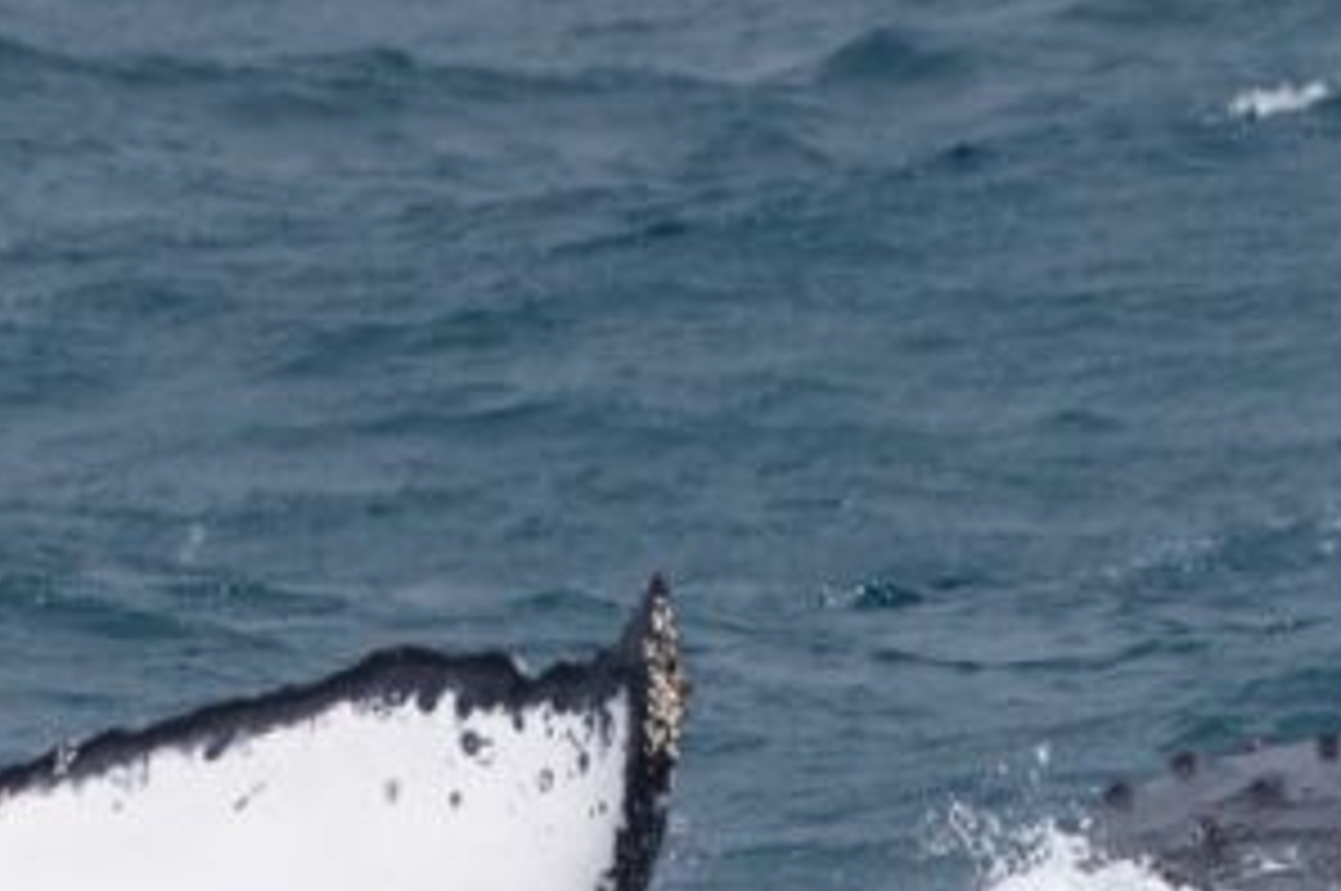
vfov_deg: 1.0
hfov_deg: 1.5
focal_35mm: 1375
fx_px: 51162
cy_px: 727
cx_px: 72
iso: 800
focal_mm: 512
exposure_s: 1/3200
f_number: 8
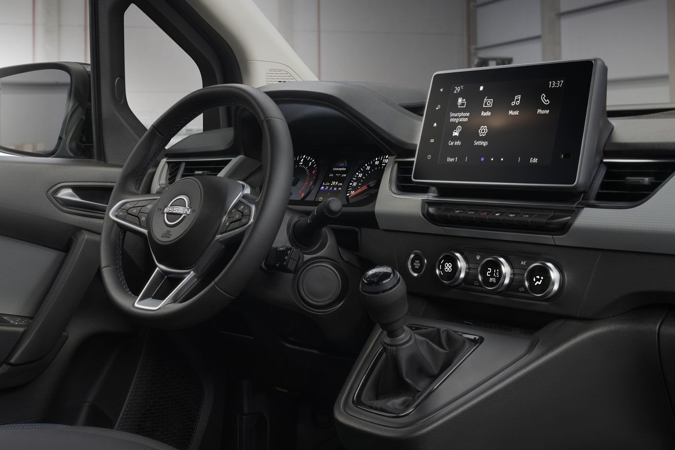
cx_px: 330
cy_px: 247
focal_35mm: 50
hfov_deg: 39.6
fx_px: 938
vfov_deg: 27.0
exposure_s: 1/3
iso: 1000
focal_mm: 44
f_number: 6.3
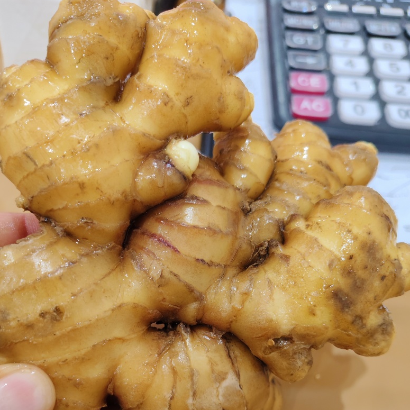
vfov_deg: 56.4
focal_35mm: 28
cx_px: 203
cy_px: 263
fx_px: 375
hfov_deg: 57.3
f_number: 1.88
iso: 1007
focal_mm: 5.56
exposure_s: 1/50
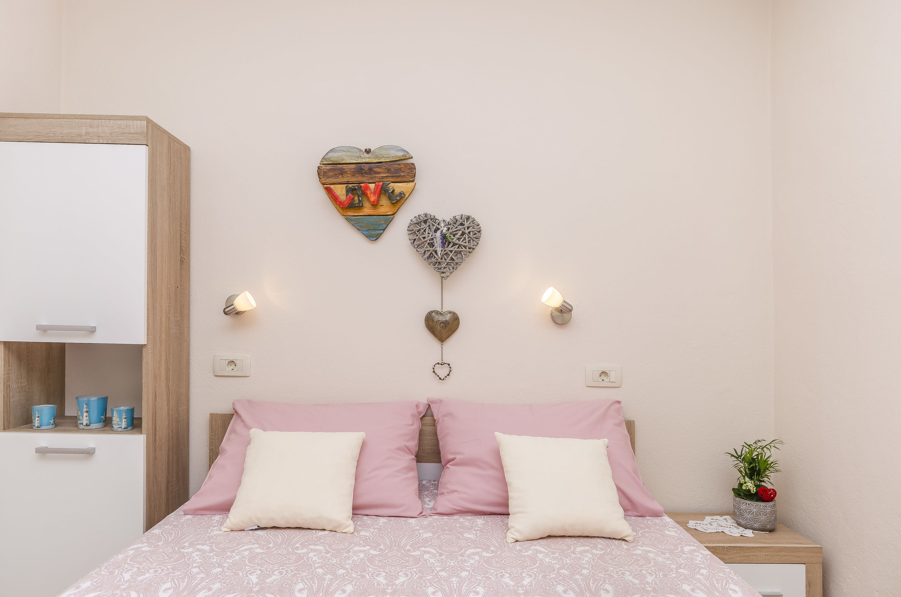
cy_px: 298
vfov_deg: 59.3
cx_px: 450
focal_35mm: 21
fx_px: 525
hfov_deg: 81.3
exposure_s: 1/100
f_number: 8
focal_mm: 14
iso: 100
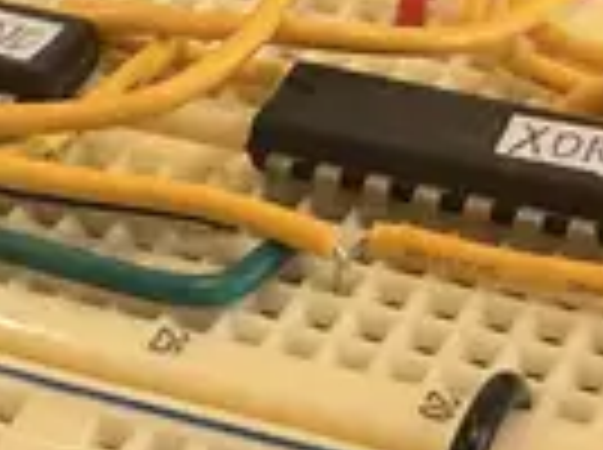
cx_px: 630
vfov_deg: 10.1
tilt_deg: -19.6
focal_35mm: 136
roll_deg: +0.3
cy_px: -434
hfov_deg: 14.3
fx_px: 2365
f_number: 2.2
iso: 160
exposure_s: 1/121
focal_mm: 2.22
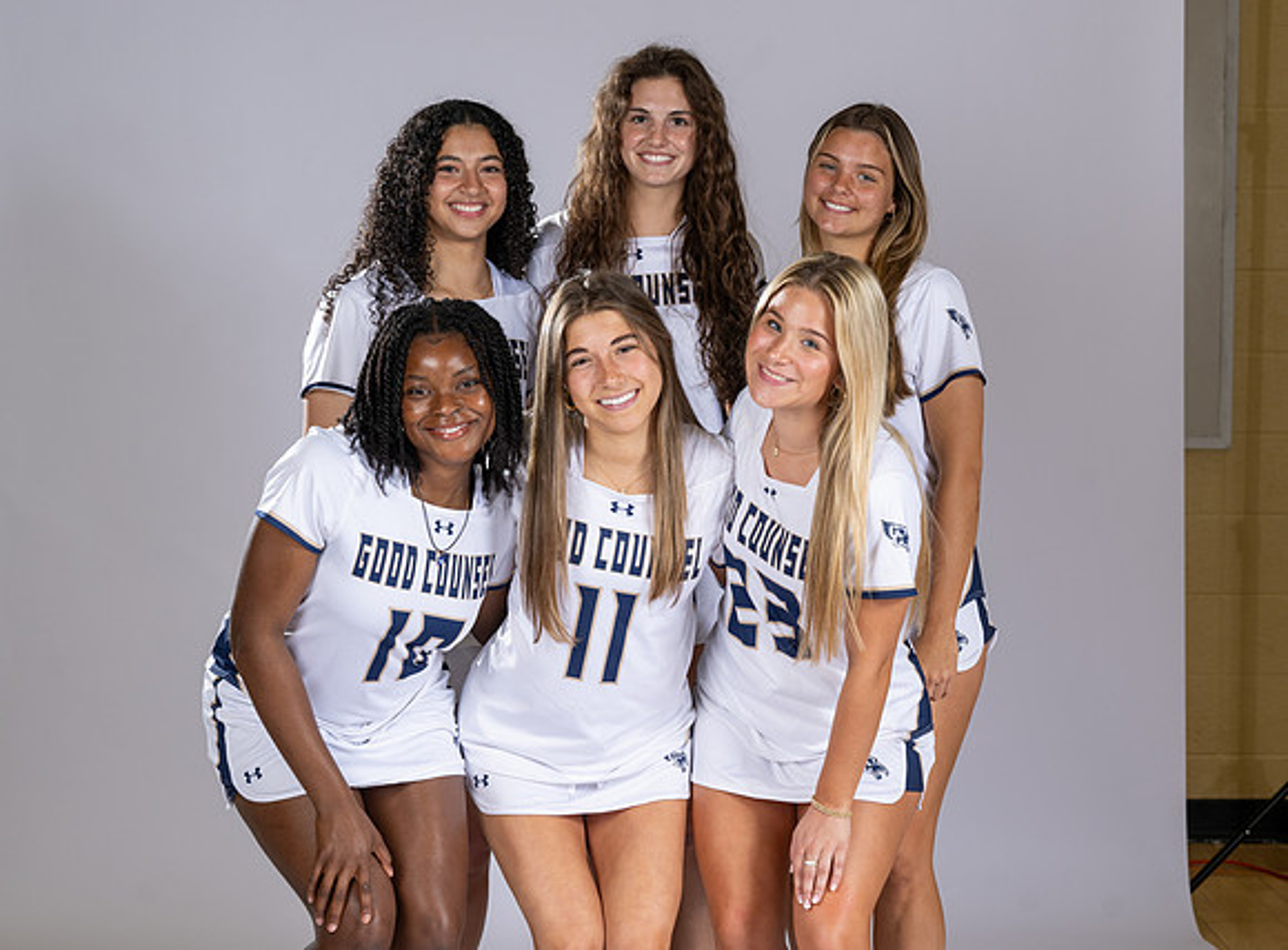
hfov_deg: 19.2
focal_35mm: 103
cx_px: 709
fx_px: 3798
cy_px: 461
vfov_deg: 14.3
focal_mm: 83
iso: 250
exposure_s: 1/200
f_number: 5.6
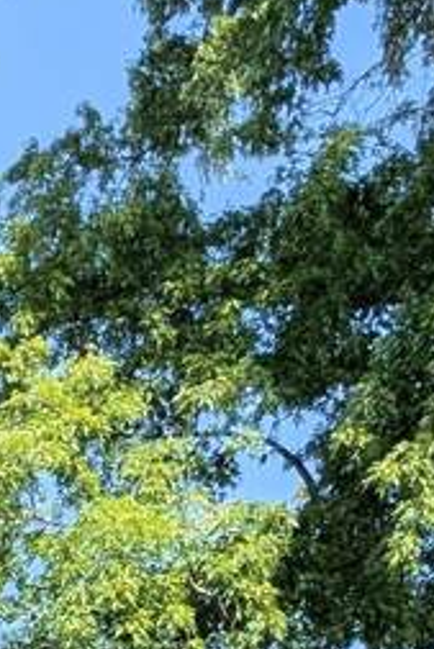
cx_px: -214
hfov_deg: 19.0
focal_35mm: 63
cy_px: 993
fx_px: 1138
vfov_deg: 24.3
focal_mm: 2.02
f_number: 1.7
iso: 56
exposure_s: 1/2439
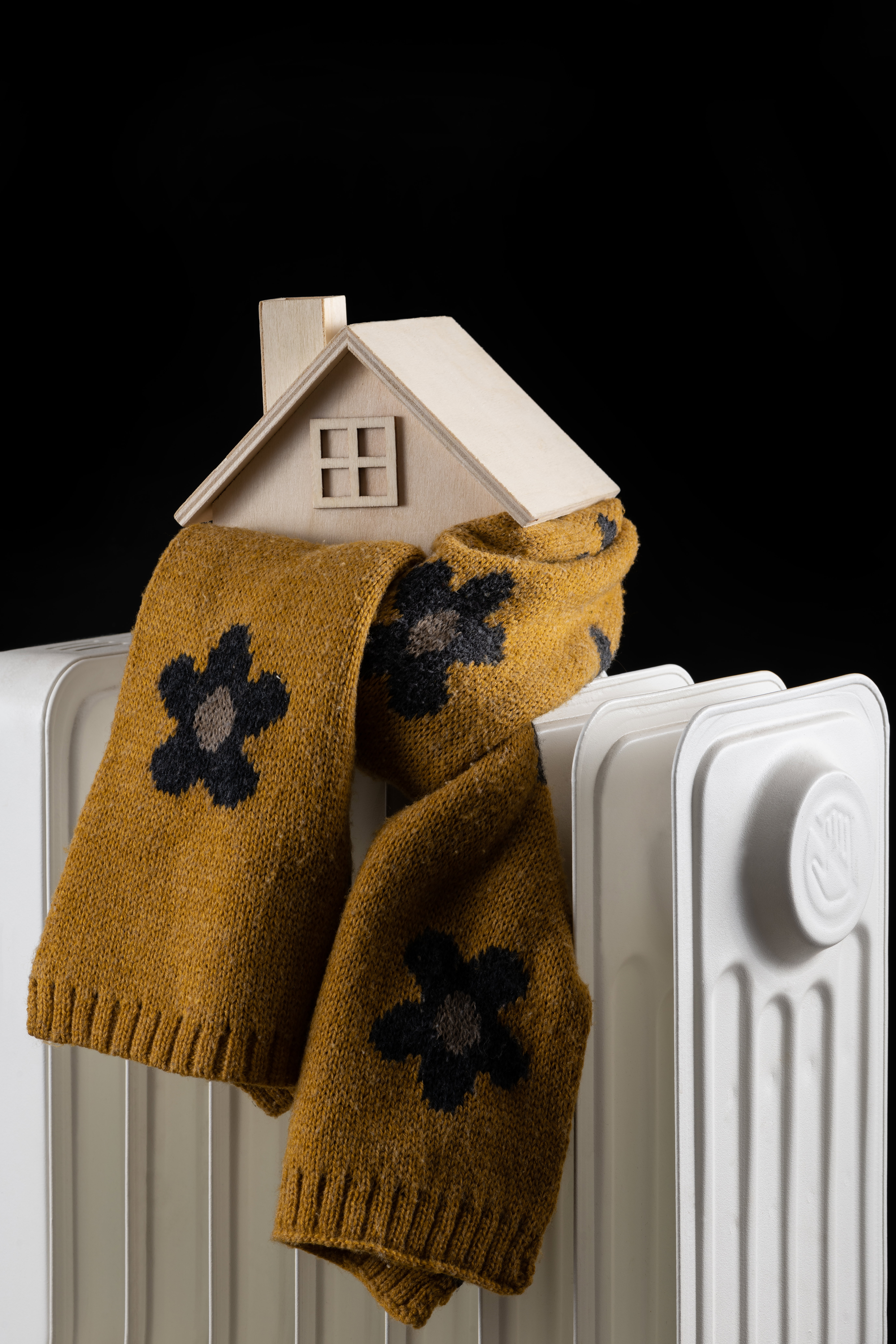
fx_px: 3920
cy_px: 672
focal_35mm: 105
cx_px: 448
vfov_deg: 19.5
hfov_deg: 13.0
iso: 64
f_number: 20
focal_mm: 105
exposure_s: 1/160
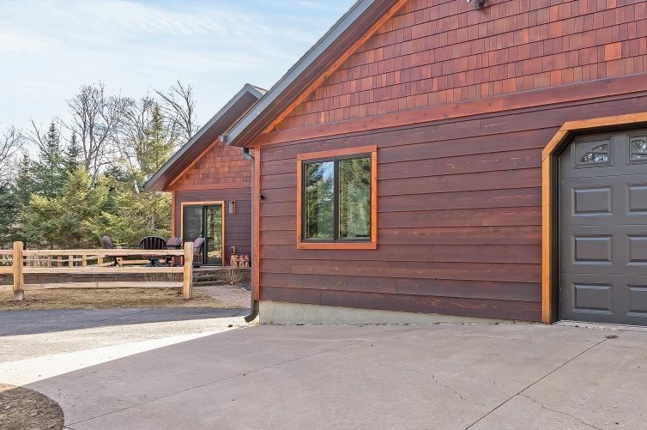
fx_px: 539
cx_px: 531
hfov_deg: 56.8
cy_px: 242
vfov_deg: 43.4
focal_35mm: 30
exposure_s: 1/200
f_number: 9
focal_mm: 15
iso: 500
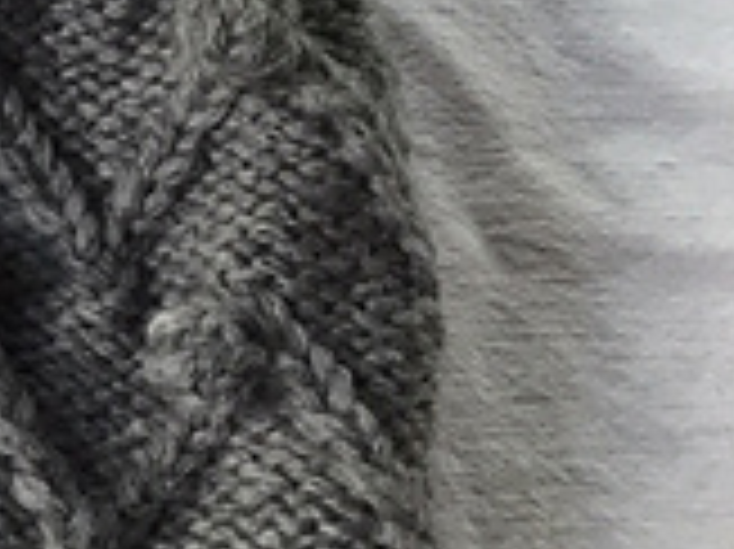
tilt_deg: -62.3
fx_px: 2415
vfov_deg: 12.9
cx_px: -648
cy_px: 63
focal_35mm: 114
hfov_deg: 14.8
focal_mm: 4.15
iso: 40
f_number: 2.2
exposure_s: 1/30
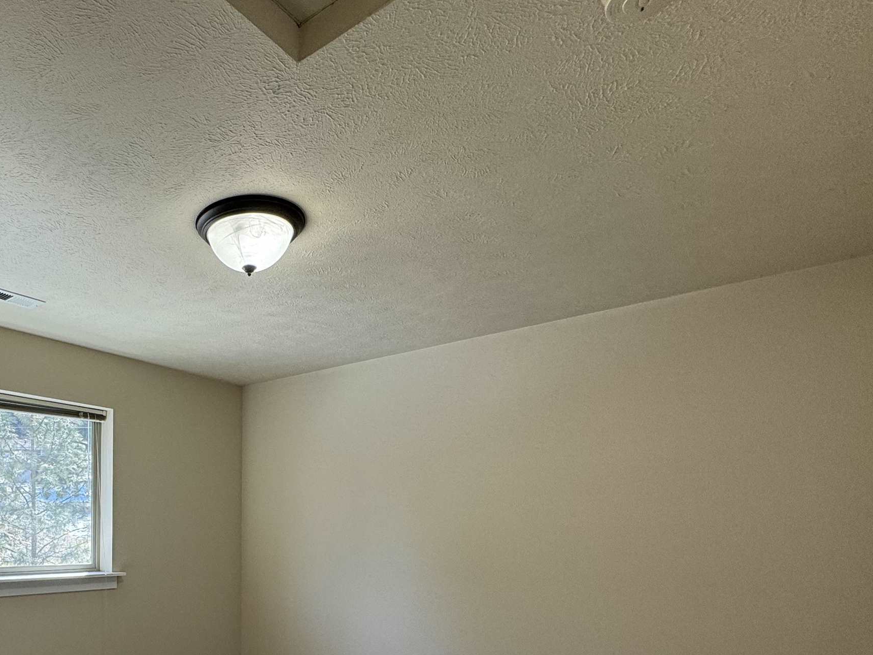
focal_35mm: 25
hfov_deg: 64.5
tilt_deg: +0.4
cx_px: 200
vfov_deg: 51.4
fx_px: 630
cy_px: 527
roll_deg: -0.4
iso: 125
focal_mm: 2.22
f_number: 2.2
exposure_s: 1/120
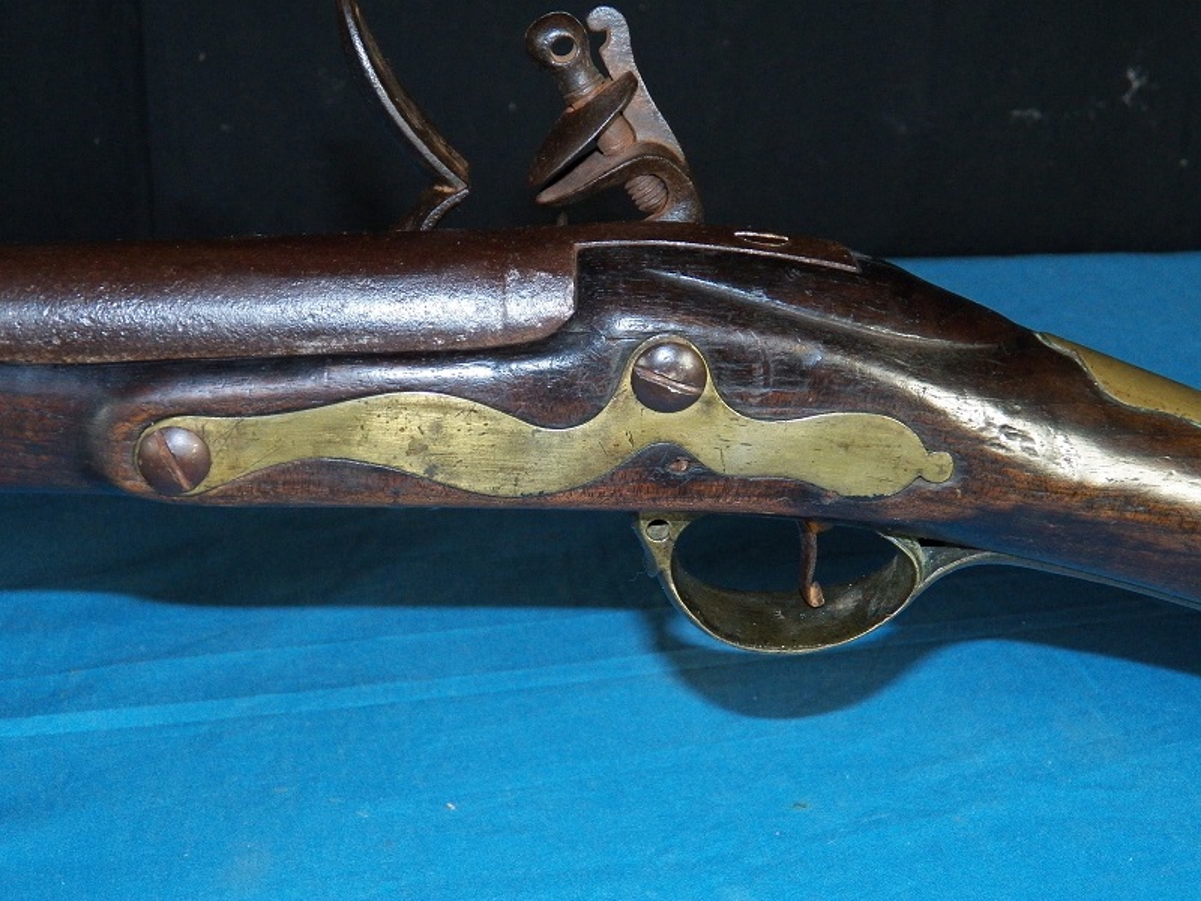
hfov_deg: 31.2
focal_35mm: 62
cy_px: 450
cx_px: 600
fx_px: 2151
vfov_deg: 23.7
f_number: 3.6
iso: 400
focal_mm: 11.2
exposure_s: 1/40
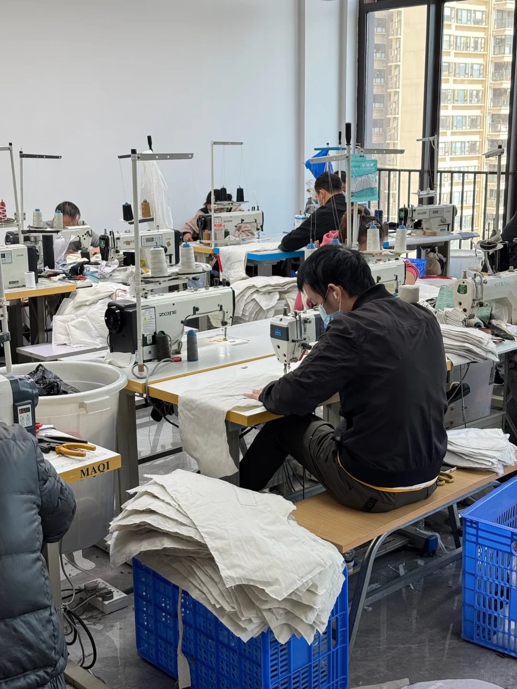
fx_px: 956
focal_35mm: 48
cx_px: 258
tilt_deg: -12.3
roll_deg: +1.3
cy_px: 344
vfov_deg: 39.7
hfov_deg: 30.3
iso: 64
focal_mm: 6.76
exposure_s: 1/176
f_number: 1.78
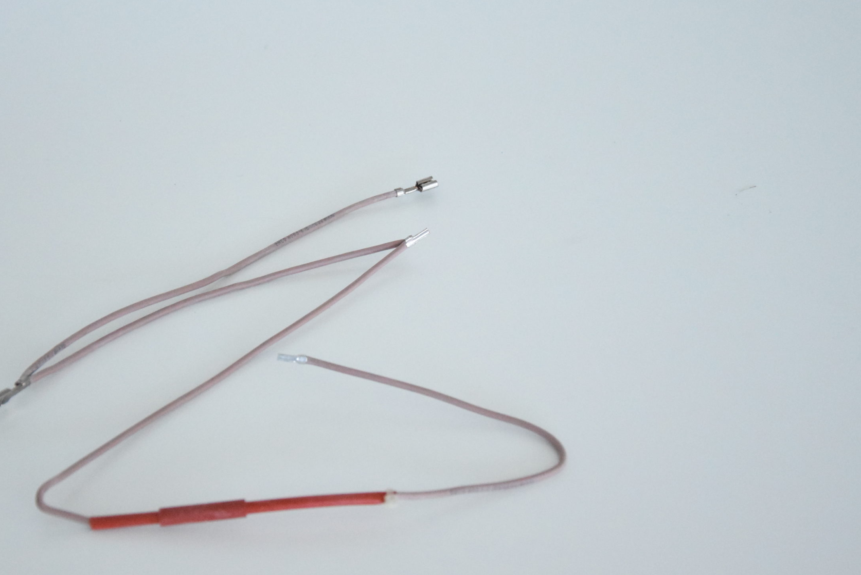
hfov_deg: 23.9
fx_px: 2034
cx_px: 373
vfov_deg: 16.1
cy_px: 256
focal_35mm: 85
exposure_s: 1/320
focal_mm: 48
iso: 6400
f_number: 4.8
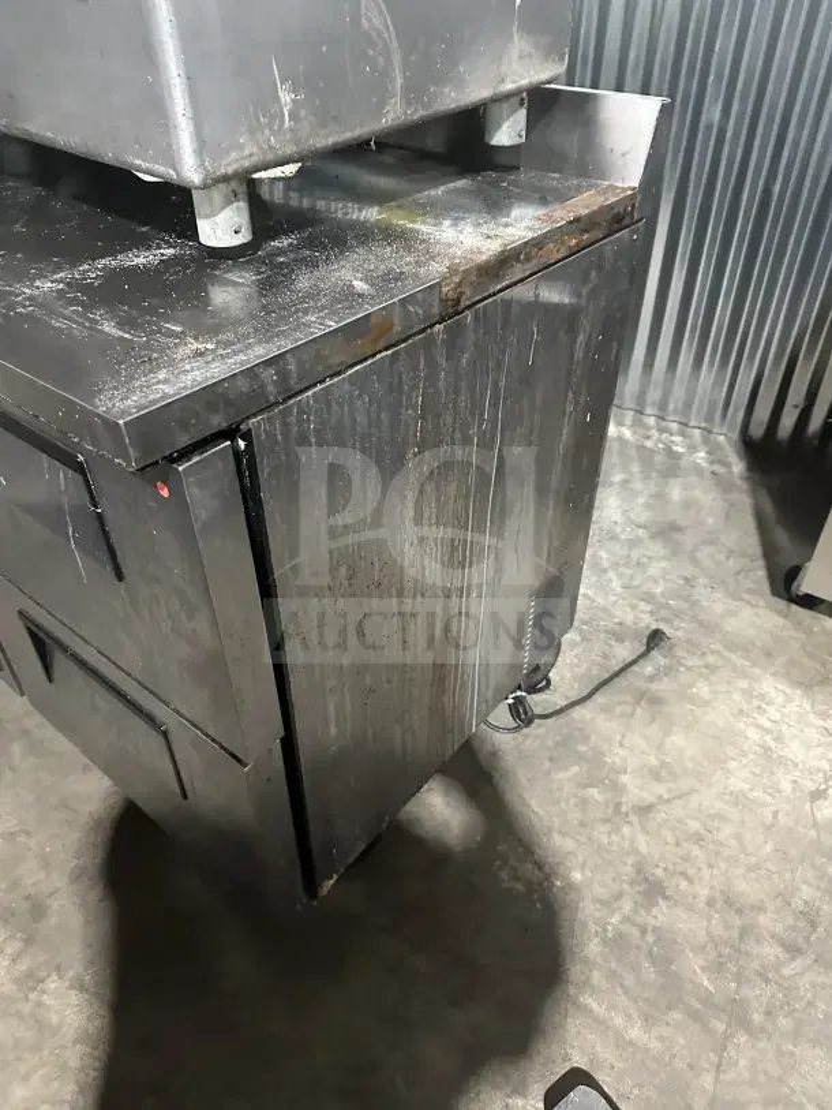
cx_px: 416
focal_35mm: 24
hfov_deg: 56.8
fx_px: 769
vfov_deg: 71.6
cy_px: 555
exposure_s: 1/40
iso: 1000
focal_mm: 6.86
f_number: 1.78
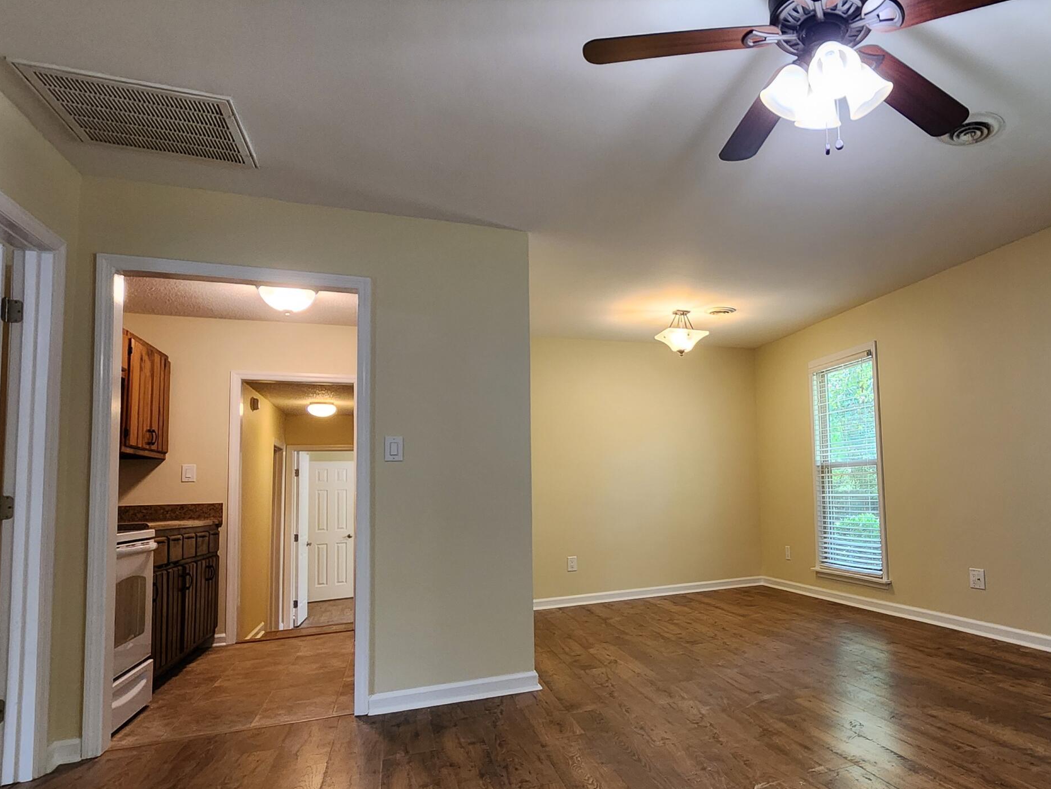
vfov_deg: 63.3
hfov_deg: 74.7
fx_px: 638
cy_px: 436
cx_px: 756
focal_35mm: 21
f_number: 2.2
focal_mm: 2.2
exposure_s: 1/60
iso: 250
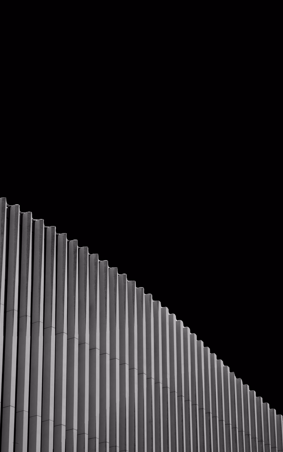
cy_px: 226
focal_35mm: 85
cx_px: 139
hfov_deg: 15.4
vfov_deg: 24.4
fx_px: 1049
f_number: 14
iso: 400
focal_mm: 55
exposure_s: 1/500
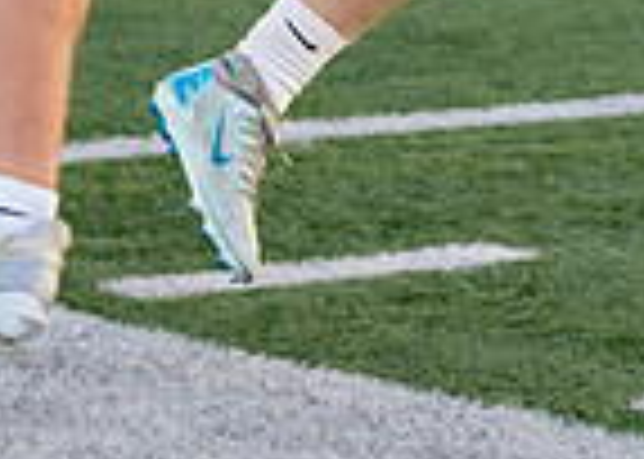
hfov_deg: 5.3
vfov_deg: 3.8
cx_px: 739
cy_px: -464
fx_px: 6910
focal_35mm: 378
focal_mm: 70
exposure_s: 1/1250
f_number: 2.8
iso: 1000
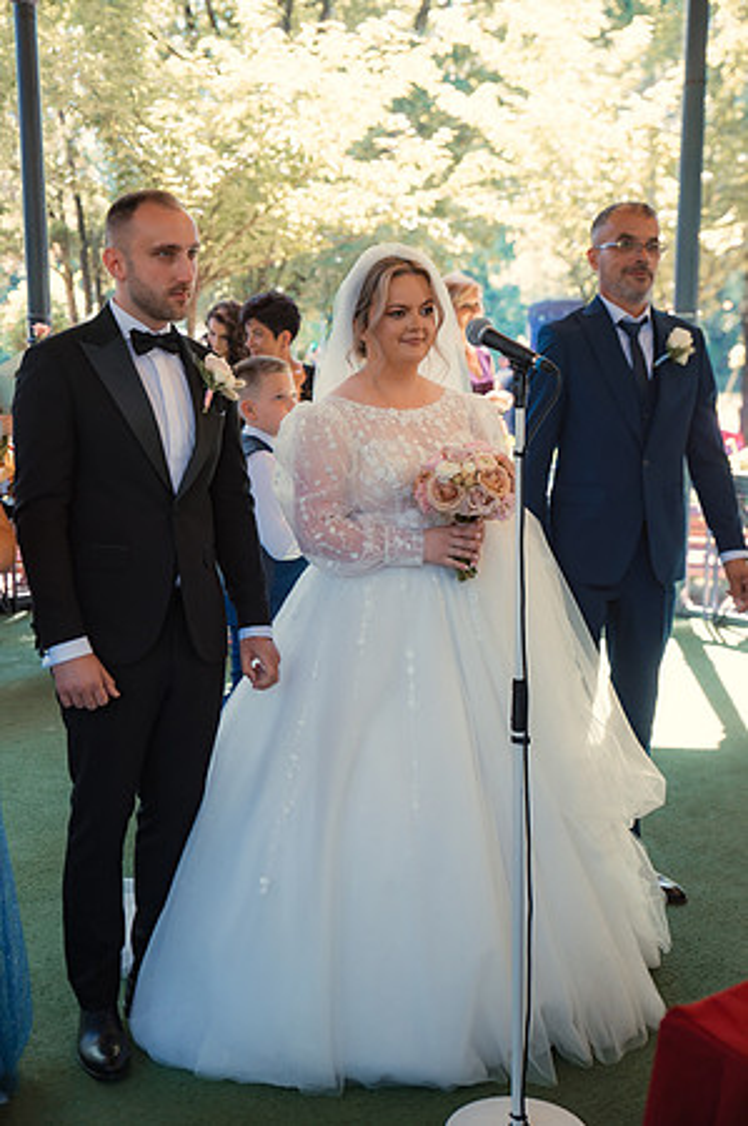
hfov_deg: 28.0
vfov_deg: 41.2
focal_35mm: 48
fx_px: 1499
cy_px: 563
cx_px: 374
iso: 500
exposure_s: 1/125
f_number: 3.5
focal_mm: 48
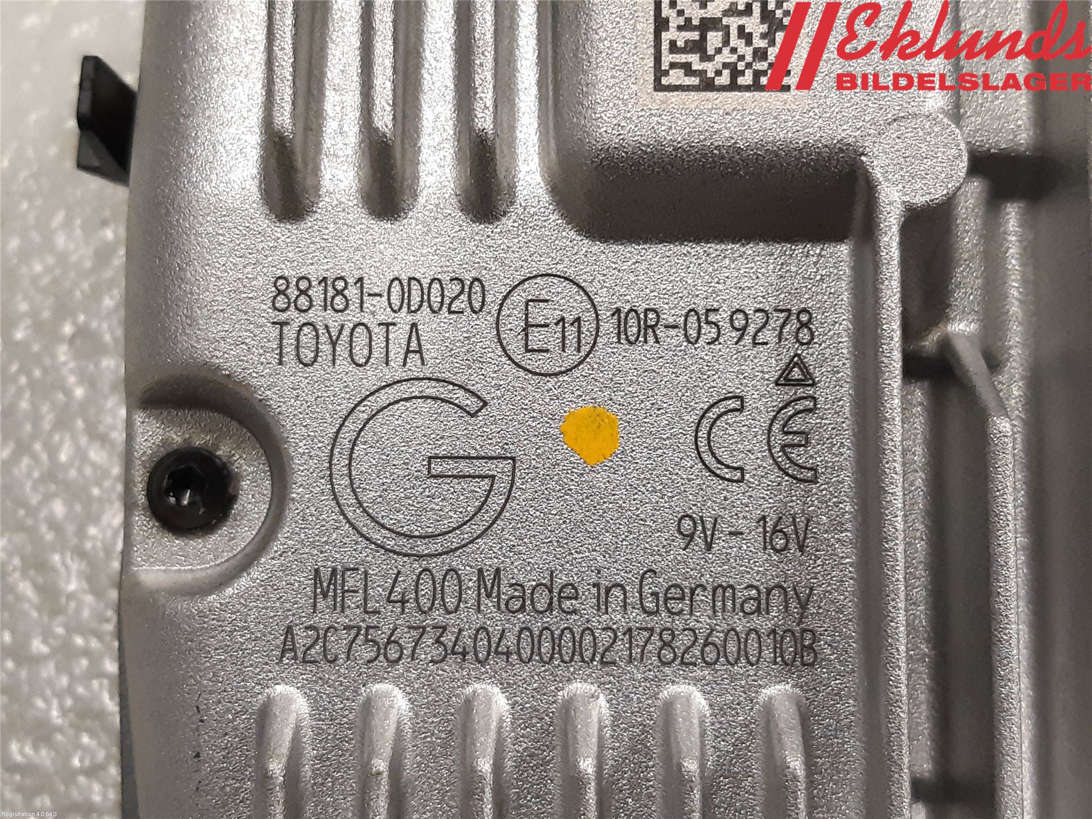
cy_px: 410
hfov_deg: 67.3
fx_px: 820
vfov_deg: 53.1
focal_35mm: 26
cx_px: 546
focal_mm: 3.93
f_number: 1.7
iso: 250
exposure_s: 1/50
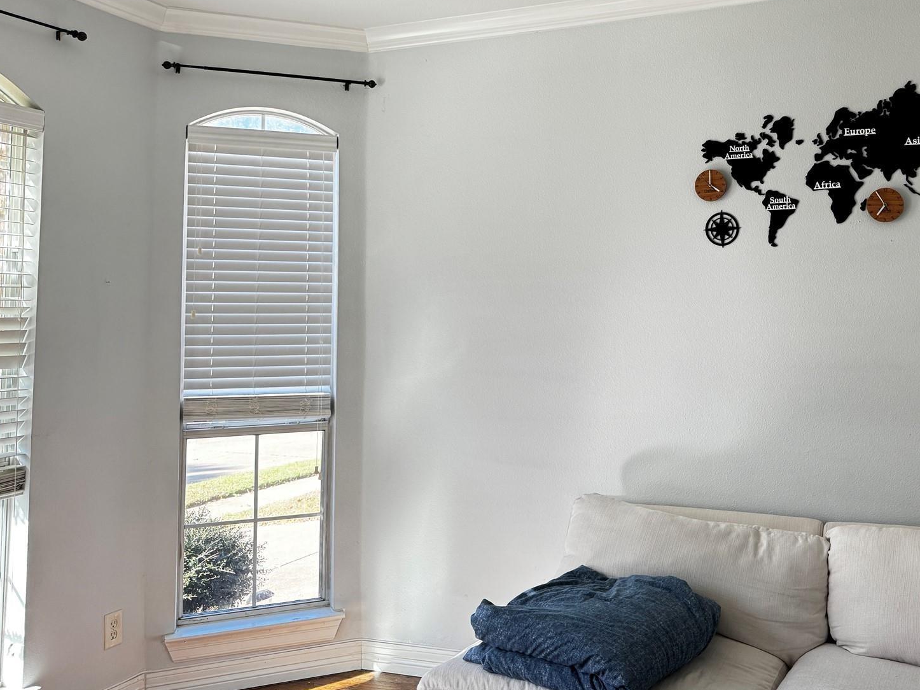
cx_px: 595
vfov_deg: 41.3
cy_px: 236
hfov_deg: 53.2
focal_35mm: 34
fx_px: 903
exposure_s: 1/121
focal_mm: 6.76
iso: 200
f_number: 1.78
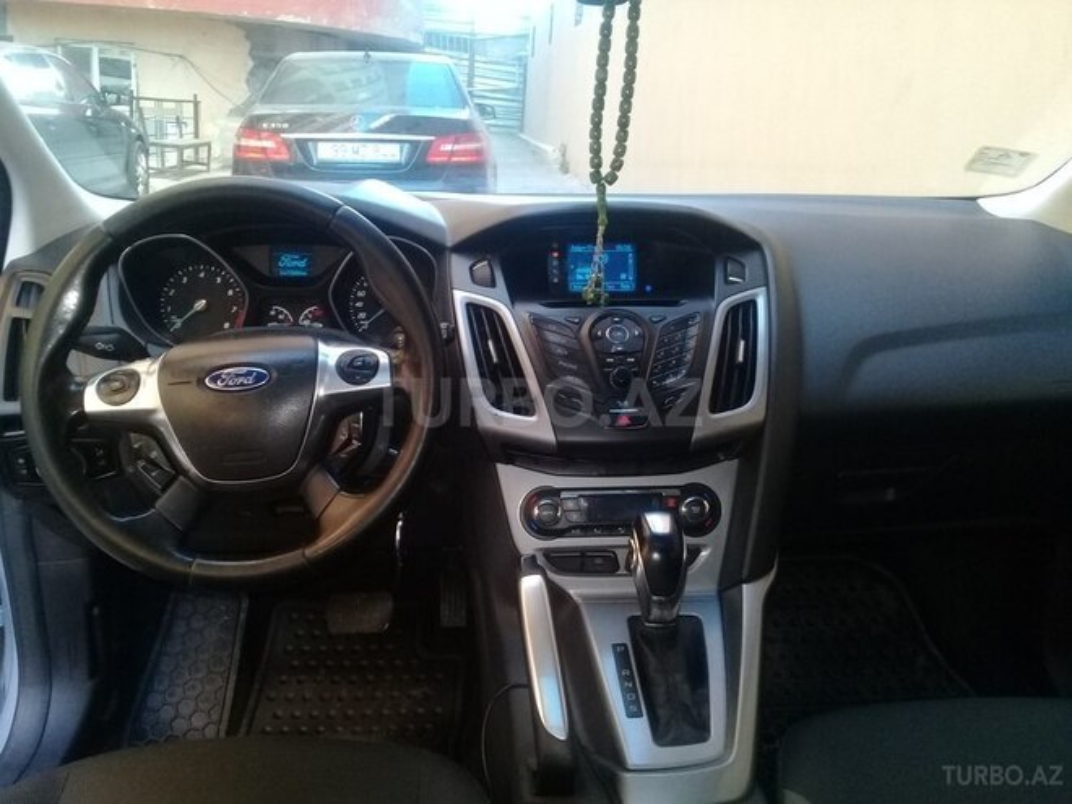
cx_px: 536
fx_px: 960
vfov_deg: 45.4
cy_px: 402
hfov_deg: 58.4
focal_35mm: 31
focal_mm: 3.3
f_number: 2.2
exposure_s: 1/33
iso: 200
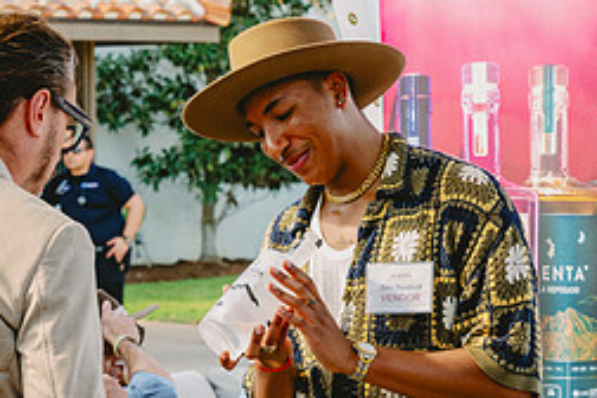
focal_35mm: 161
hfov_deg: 12.8
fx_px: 2670
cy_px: 297
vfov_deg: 8.5
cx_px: 232
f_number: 7.1
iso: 1000
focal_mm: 70
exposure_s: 1/200
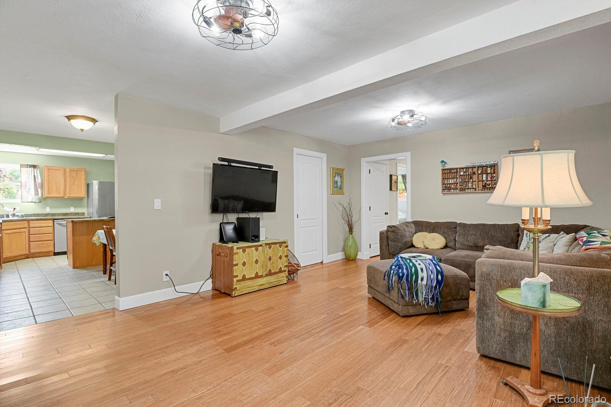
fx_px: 289
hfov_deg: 93.3
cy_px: 204
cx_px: 306
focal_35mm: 17
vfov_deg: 70.4
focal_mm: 17
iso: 250
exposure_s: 10
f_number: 8
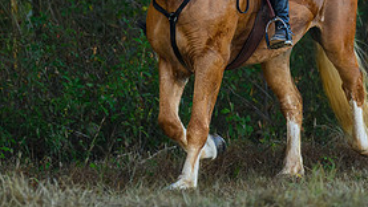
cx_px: 164
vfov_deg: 1.9
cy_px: -91
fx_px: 6149
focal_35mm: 630
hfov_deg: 3.4
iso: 1000
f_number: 4
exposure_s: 1/400
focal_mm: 200
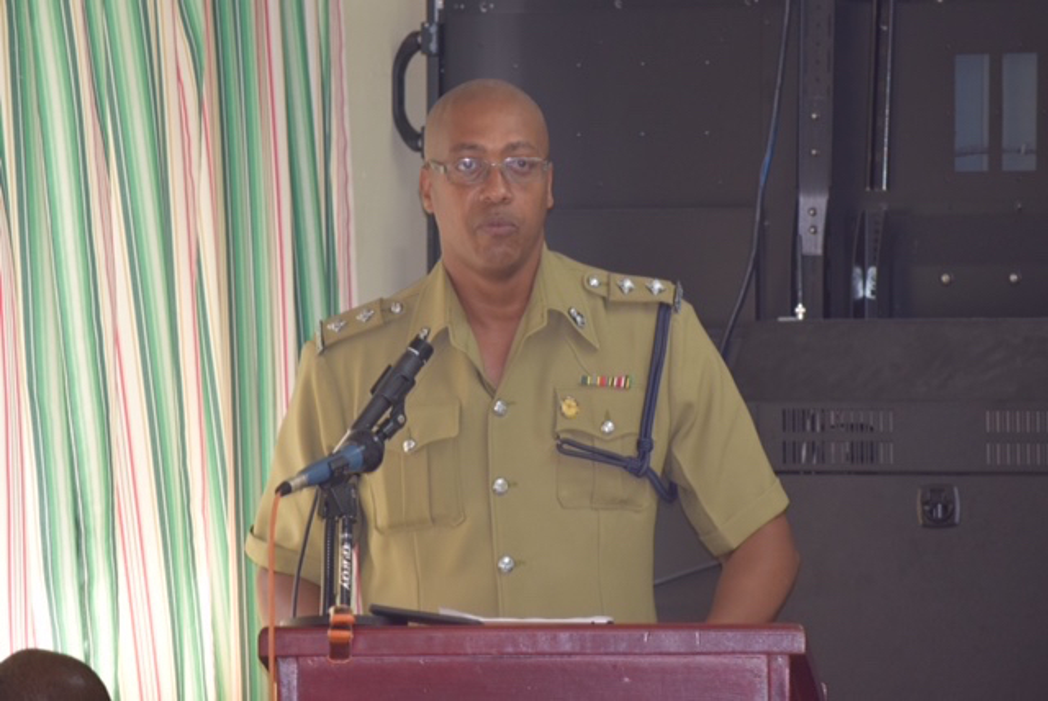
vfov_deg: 5.2
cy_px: 350
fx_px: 7648
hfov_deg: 7.8
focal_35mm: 262
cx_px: 524
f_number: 5.3
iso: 800
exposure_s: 1/125
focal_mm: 175
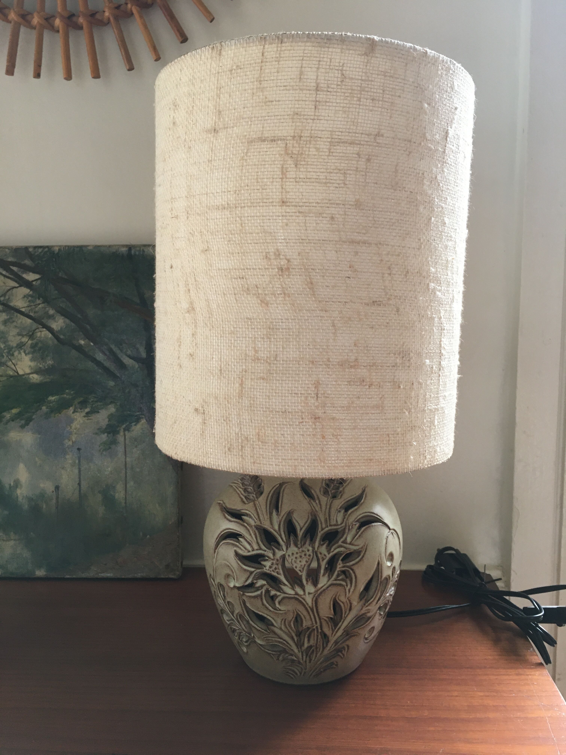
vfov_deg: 61.7
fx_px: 632
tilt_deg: -7.1
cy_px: 378
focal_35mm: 29
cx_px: 283
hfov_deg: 48.2
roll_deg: +0.1
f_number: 2.2
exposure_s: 1/33
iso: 125
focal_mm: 4.15
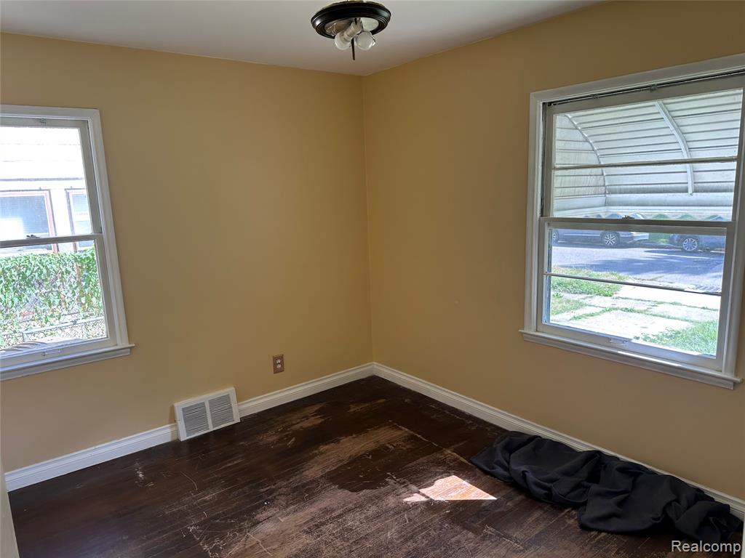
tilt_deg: -11.3
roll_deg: +1.3
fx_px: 517
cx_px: 372
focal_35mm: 24
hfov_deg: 71.6
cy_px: 279
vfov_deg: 56.8
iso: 100
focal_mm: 6.86
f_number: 1.78
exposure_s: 1/162
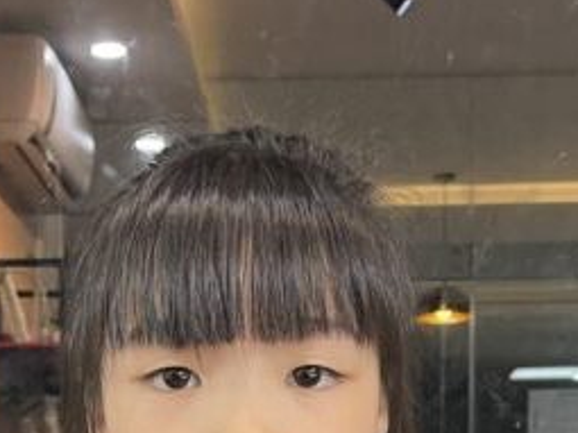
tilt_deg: -4.7
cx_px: 279
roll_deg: +0.5
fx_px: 1636
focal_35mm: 98
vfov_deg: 13.8
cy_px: 721
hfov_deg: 20.0
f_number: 1.6
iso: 125
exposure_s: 1/50
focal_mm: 5.1
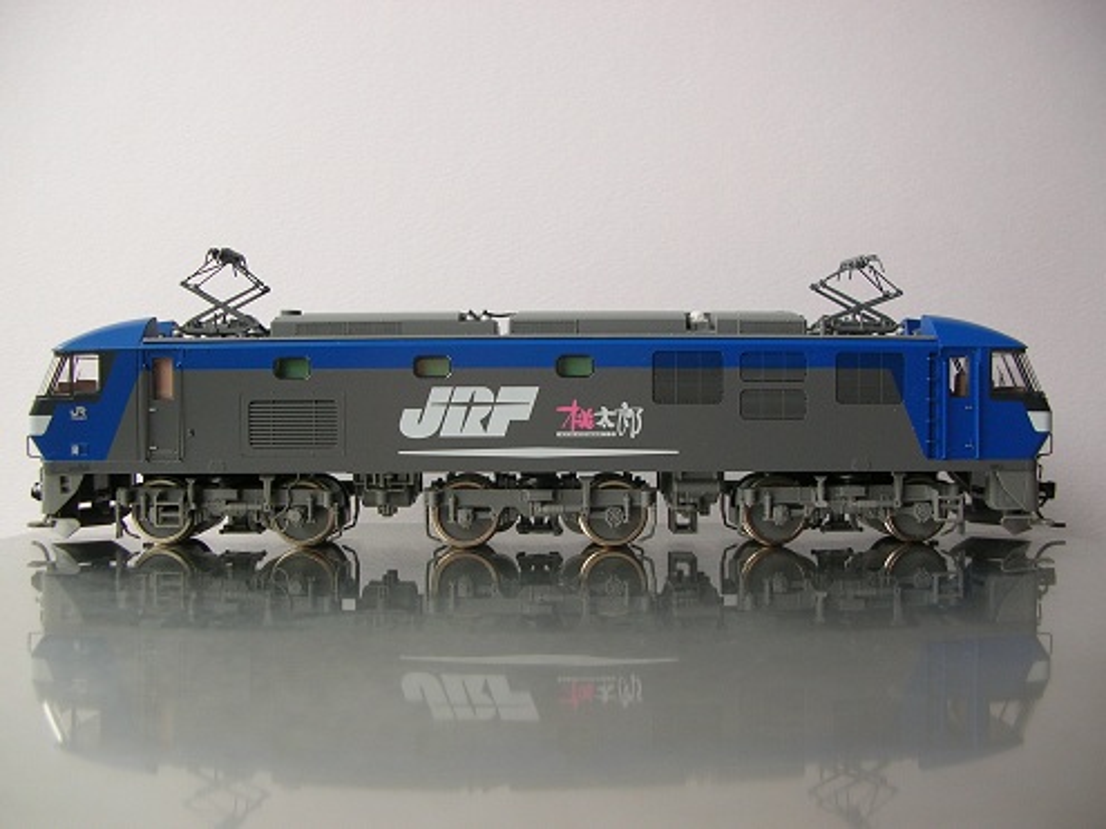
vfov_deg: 40.7
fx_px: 1118
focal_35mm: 35
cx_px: 553
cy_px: 414
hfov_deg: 52.6
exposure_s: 1/49
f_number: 2.8
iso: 50
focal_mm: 5.8
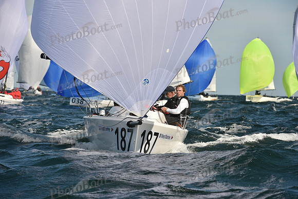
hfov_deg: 8.6
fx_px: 1987
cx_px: 149
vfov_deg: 5.7
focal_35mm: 240
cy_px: 100
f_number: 8
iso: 250
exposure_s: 1/1250
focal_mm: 240
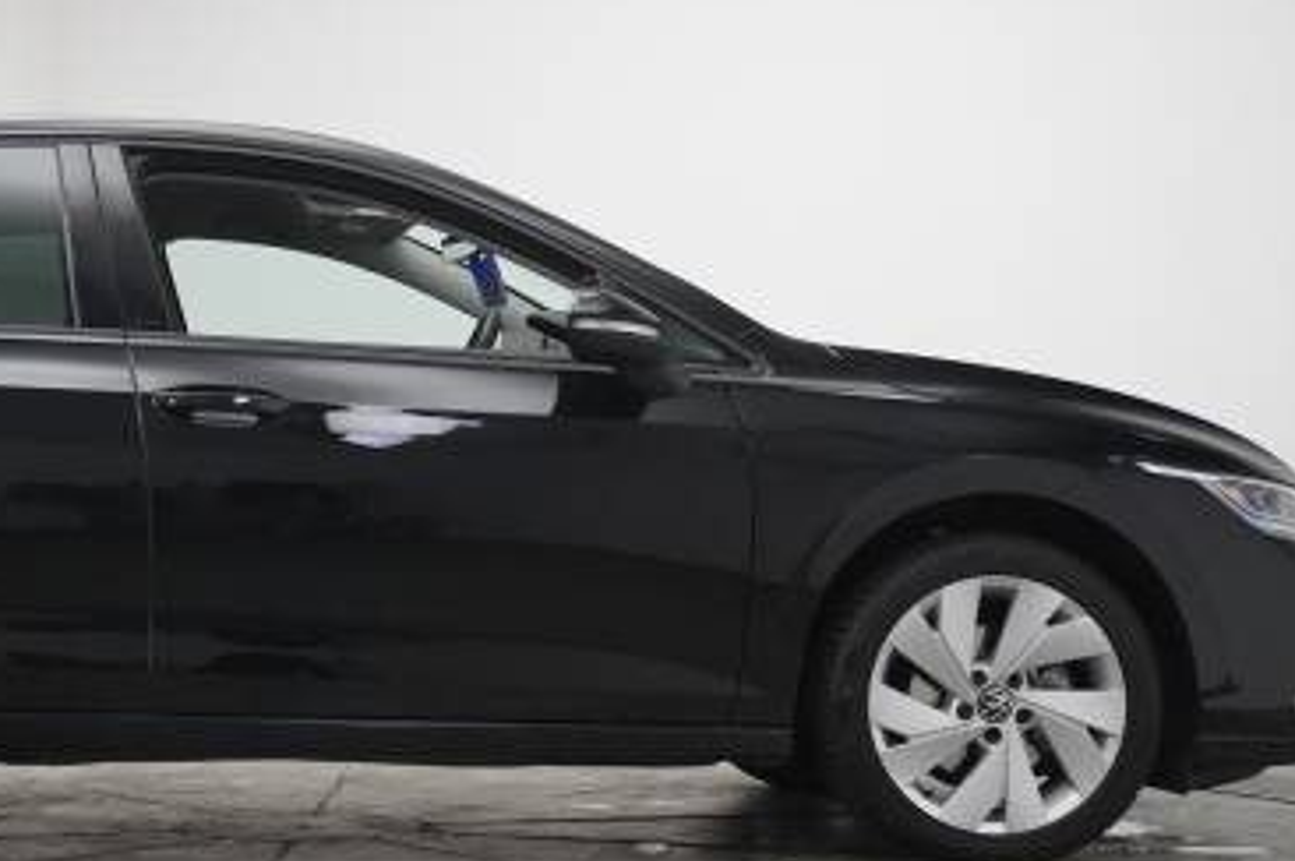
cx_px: 261
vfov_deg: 17.9
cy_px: 505
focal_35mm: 76
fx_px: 2727
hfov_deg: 26.2
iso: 2500
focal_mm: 29
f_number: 4.5
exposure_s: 1/200
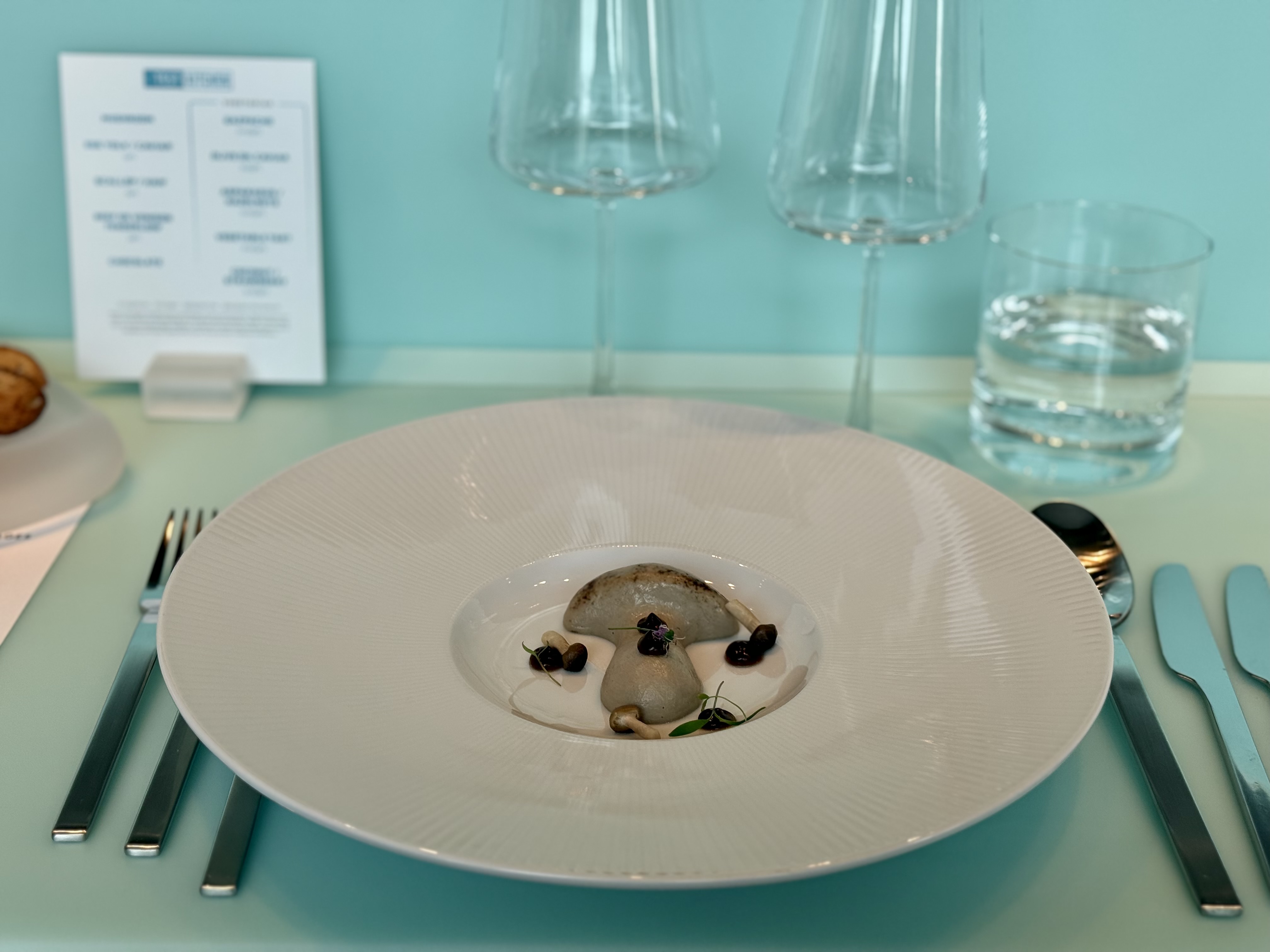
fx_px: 1761
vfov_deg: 30.3
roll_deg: -1.3
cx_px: 635
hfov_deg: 39.7
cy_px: 476
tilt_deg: -25.3
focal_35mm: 48
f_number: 1.78
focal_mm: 6.76
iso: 64
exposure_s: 1/245
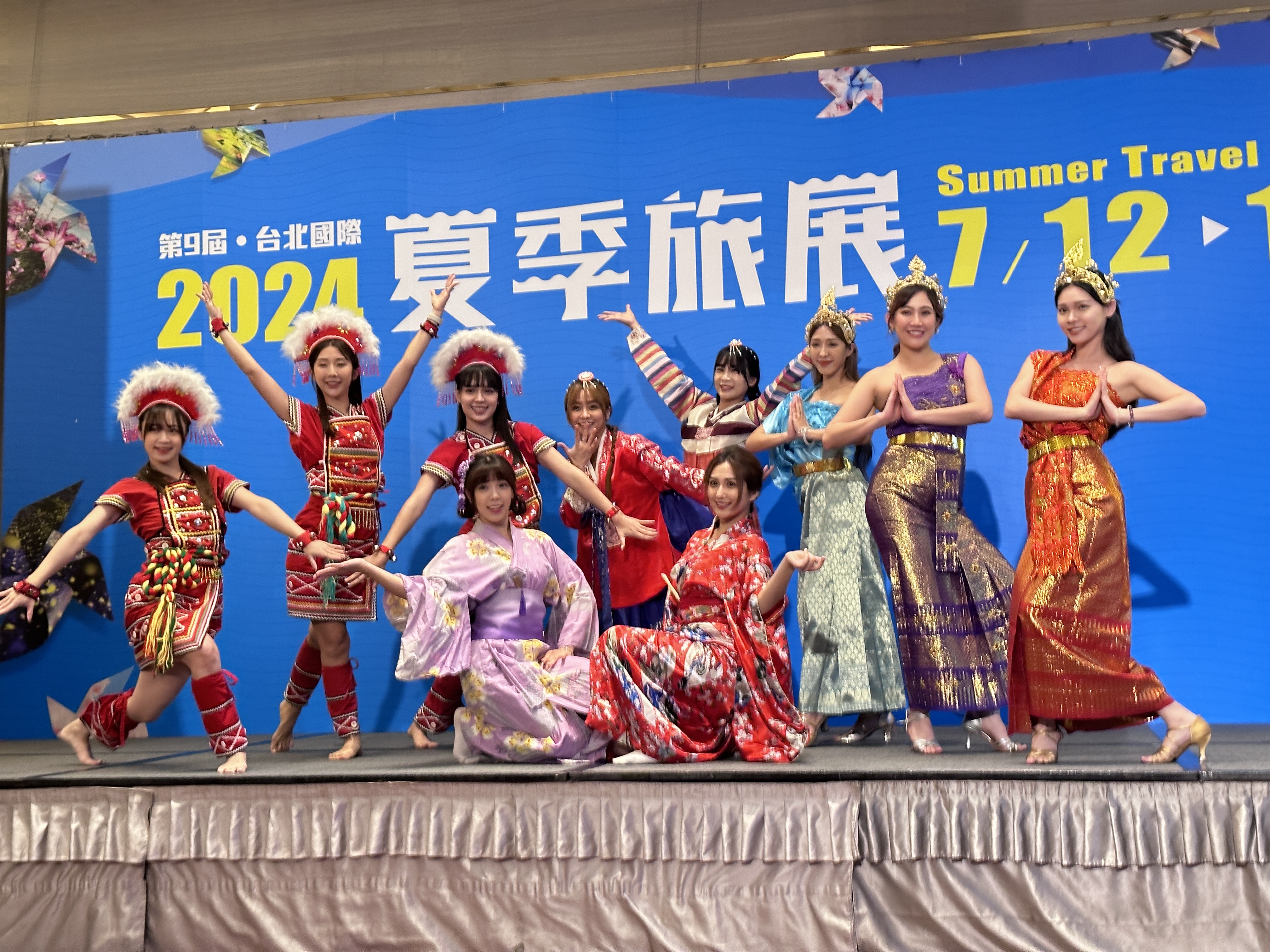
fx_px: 1761
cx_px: 635
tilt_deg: +7.6
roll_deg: +0.8
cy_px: 476
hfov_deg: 39.7
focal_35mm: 48
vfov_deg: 30.3
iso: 250
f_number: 1.78
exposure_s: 1/39
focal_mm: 6.86
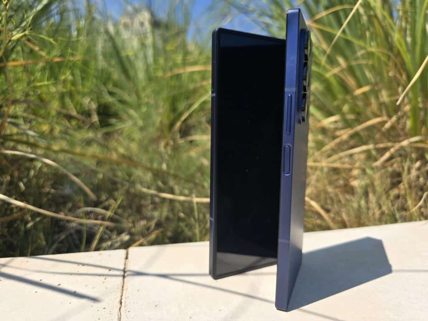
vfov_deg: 58.9
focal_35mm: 23
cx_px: 214
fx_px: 284
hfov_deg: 73.9
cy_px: 160
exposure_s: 1/748
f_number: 1.7
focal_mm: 6.3
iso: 12
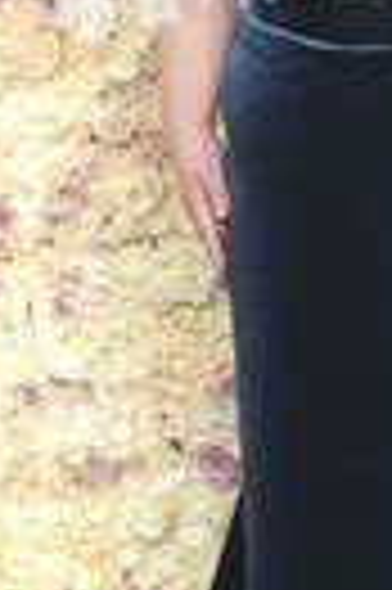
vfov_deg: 10.8
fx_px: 3111
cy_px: 158
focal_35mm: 190
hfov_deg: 7.2
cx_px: 403
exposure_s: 1/250
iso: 1000
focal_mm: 62
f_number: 13
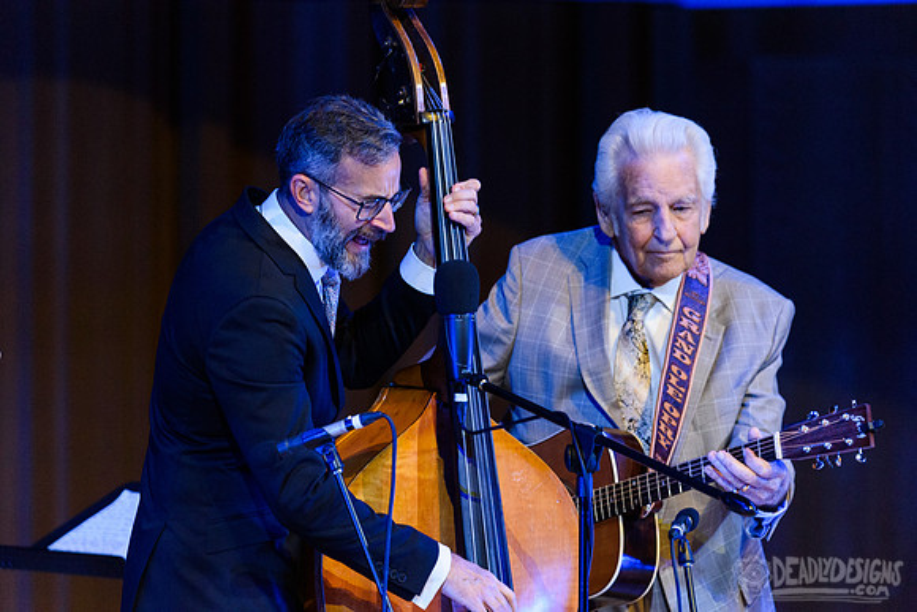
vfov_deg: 3.8
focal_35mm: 360
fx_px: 9172
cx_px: 458
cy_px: 306
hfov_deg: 5.7
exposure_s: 1/250
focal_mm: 360
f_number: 5.6
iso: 2500
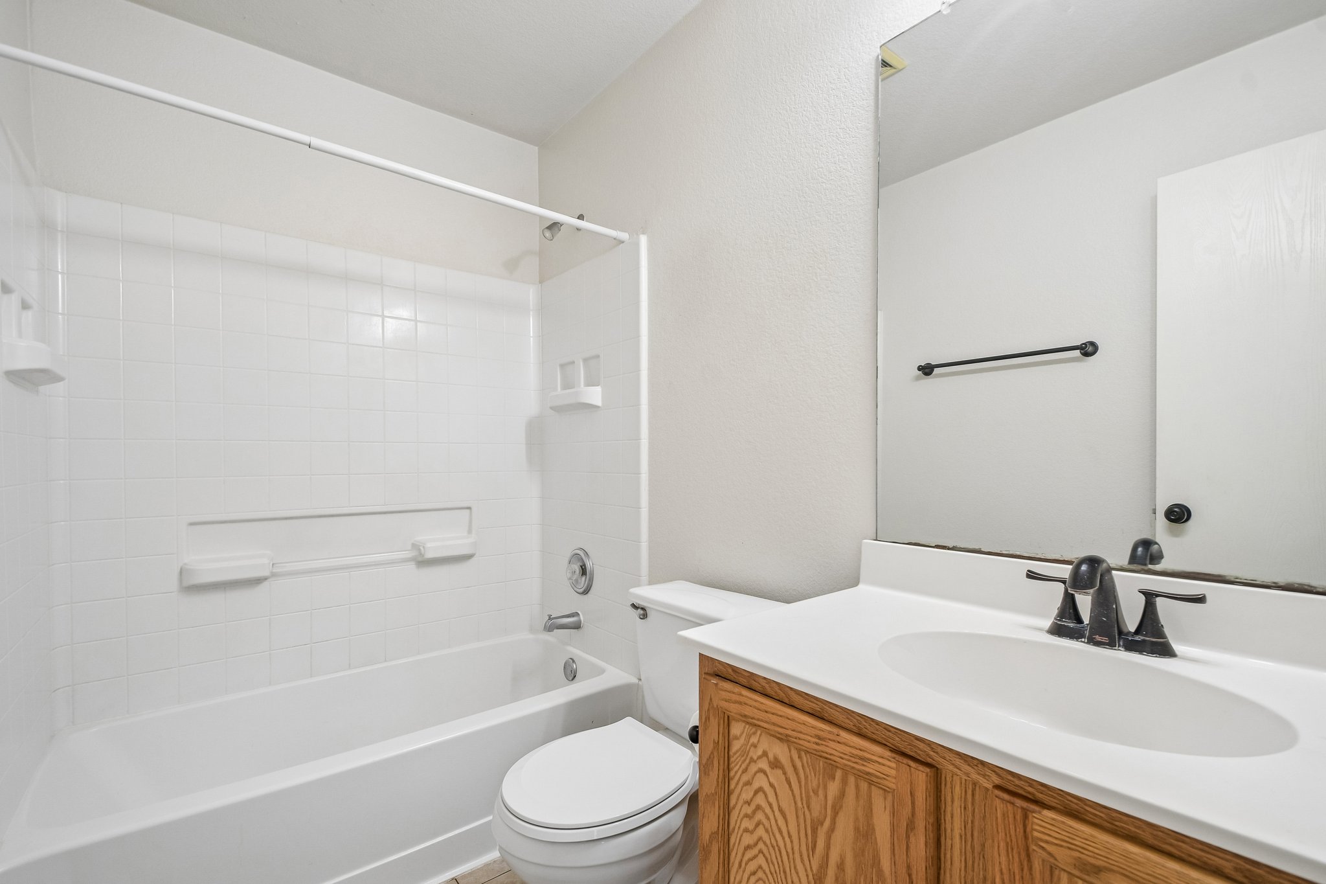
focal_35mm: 15
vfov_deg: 77.3
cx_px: 663
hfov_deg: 100.4
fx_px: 552
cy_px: 442
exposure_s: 1/15
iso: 400
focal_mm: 10
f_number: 8
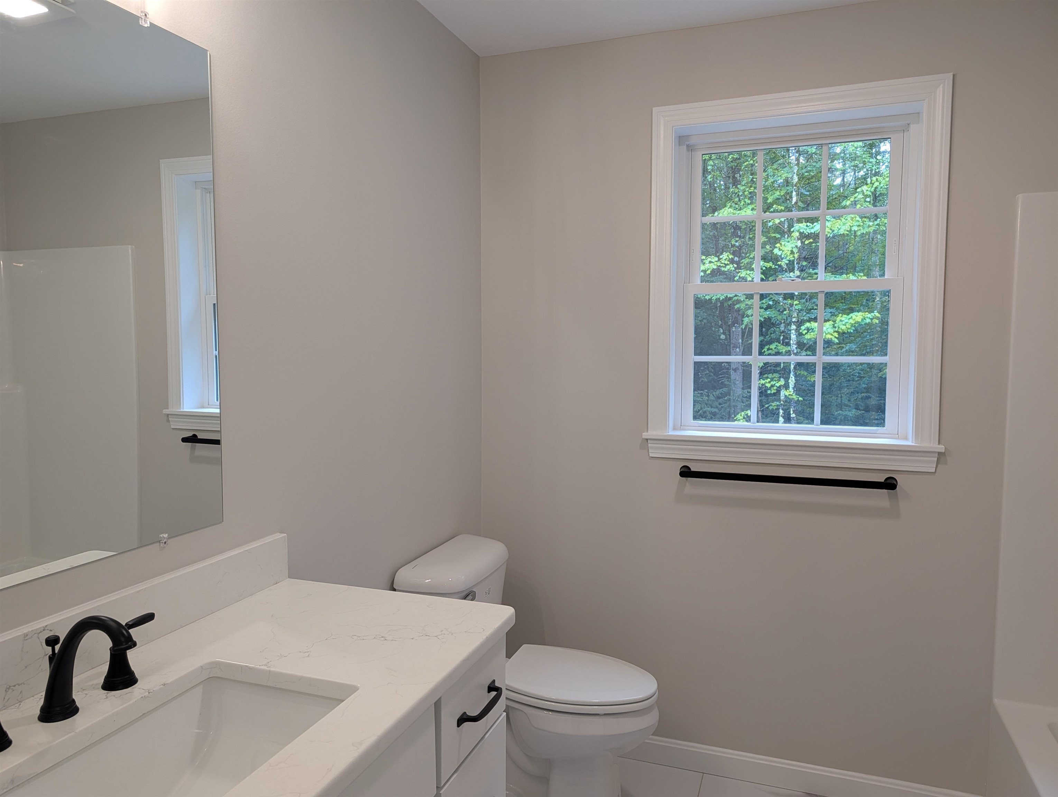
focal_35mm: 24
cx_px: 529
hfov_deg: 71.5
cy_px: 398
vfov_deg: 56.9
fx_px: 735
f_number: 1.68
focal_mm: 6.9
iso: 130
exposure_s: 1/120
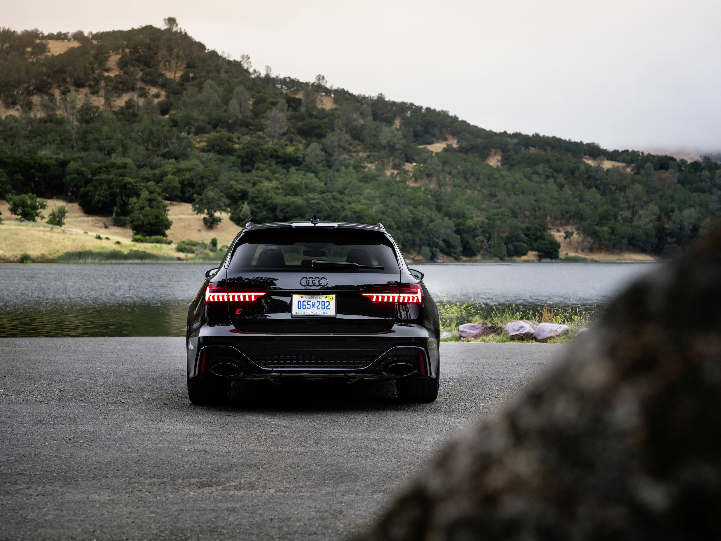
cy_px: 273
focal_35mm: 55
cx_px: 399
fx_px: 1145
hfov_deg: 34.9
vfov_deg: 26.6
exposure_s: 1/40
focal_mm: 50
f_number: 3.2
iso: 800
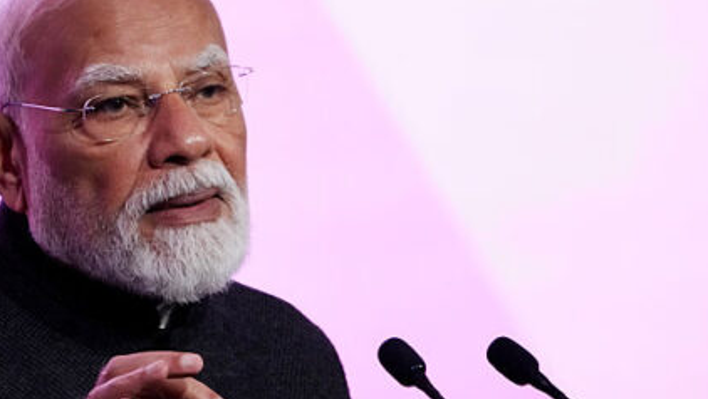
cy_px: 307
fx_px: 24045
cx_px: 394
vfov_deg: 1.0
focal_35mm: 1280
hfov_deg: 1.7
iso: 5000
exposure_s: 1/125
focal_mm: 600
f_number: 6.3
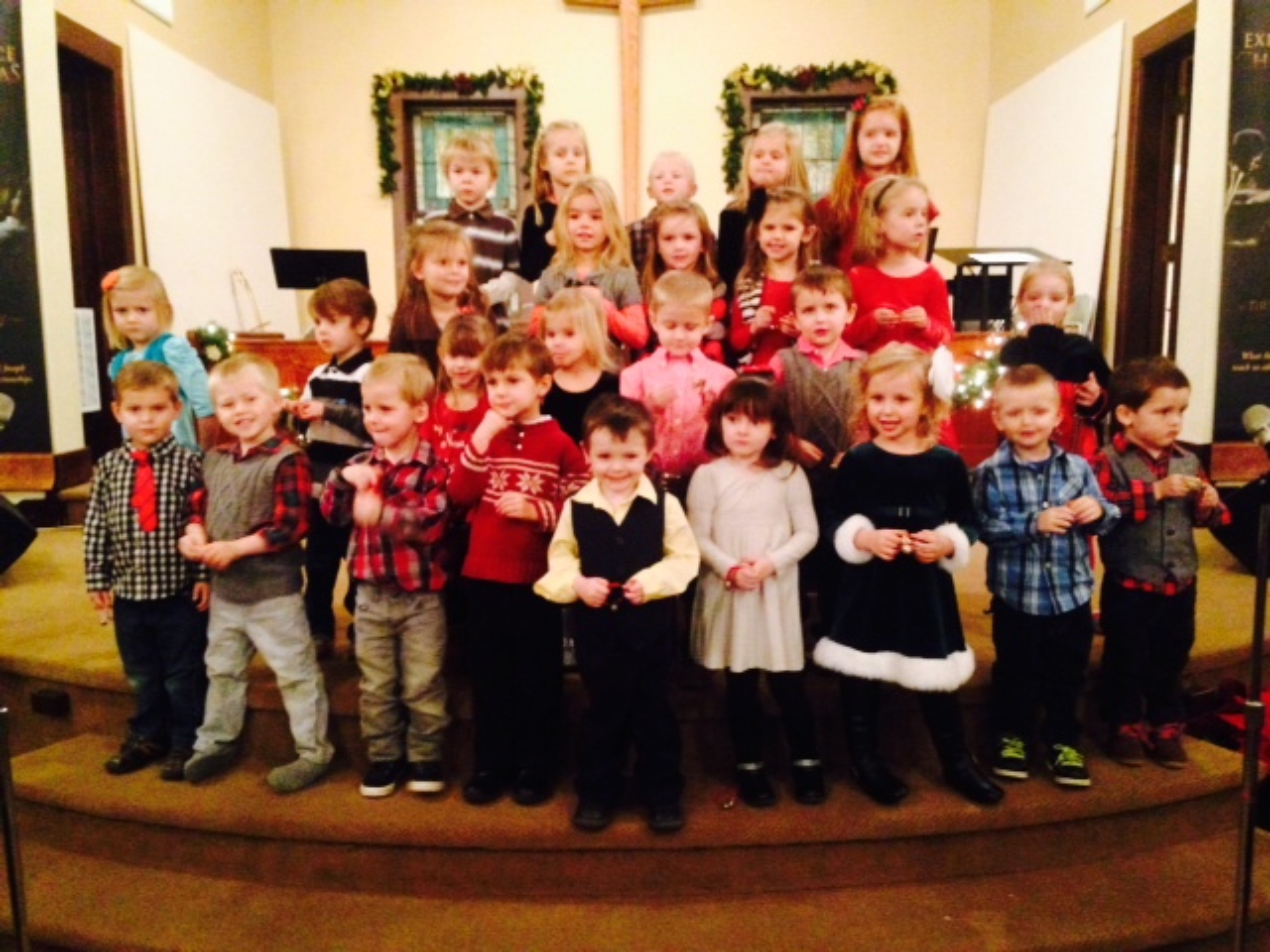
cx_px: 635
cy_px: 476
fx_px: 1211
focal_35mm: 33
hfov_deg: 55.4
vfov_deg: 42.9
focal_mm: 4.12
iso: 800
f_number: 2.4
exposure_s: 1/15
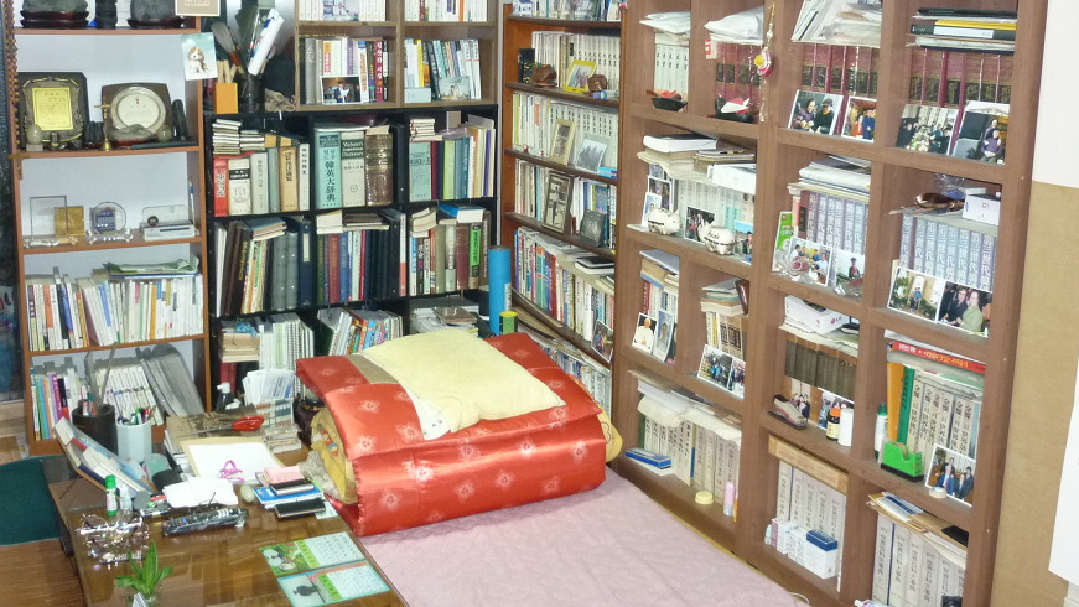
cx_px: 528
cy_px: 196
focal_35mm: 39
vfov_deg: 30.2
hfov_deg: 51.6
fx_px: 1116
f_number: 2.8
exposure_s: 1/30
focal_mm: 5.5
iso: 320
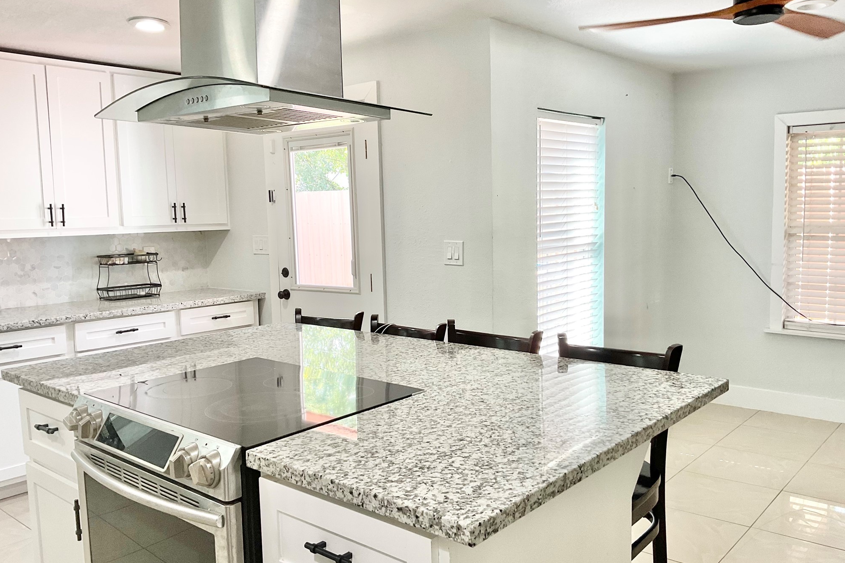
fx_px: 727
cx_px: 425
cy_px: 287
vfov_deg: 42.3
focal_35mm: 31
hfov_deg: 60.3
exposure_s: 1/60
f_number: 1.8
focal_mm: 3
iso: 40
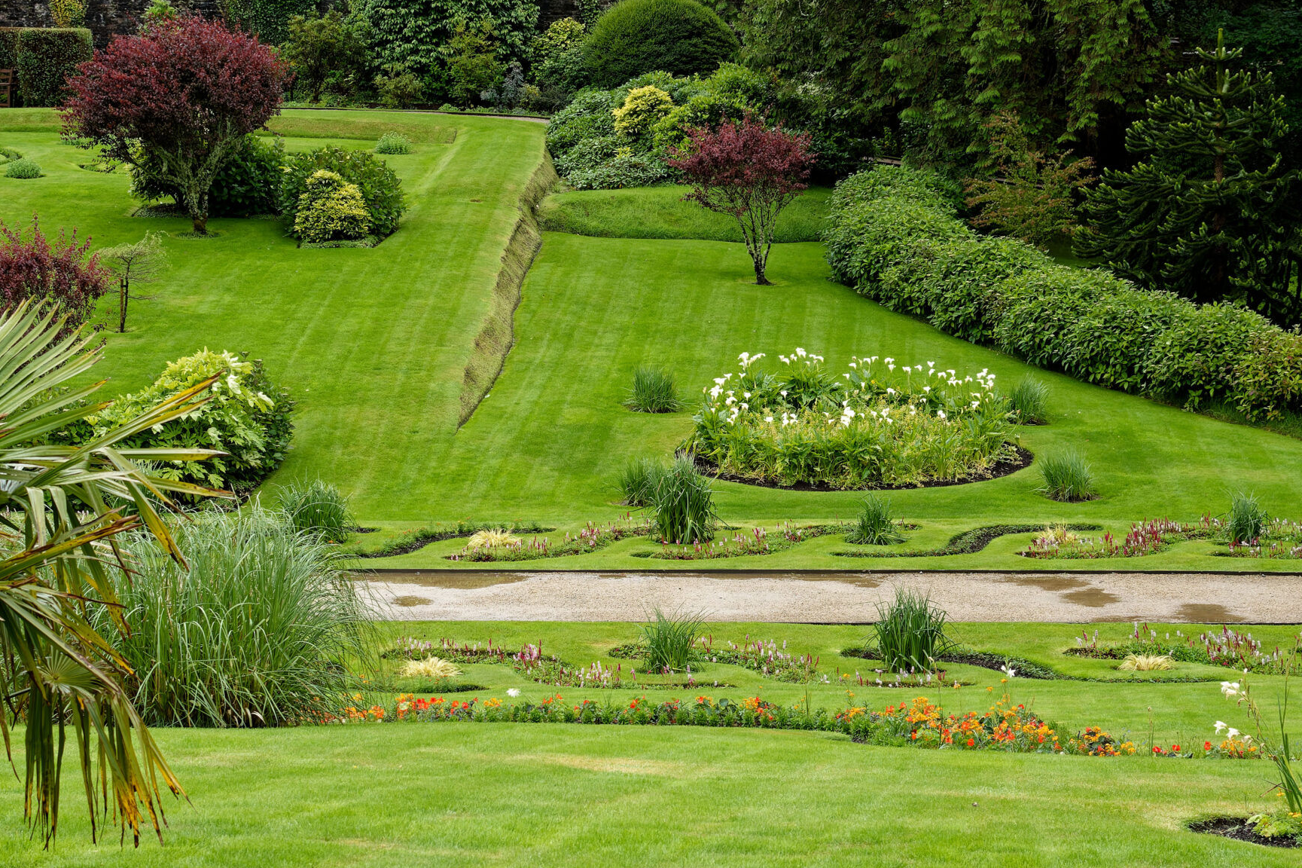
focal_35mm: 78
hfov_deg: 26.1
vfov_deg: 17.5
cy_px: 500
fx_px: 2811
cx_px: 583
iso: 800
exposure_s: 1/400
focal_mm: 35
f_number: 8
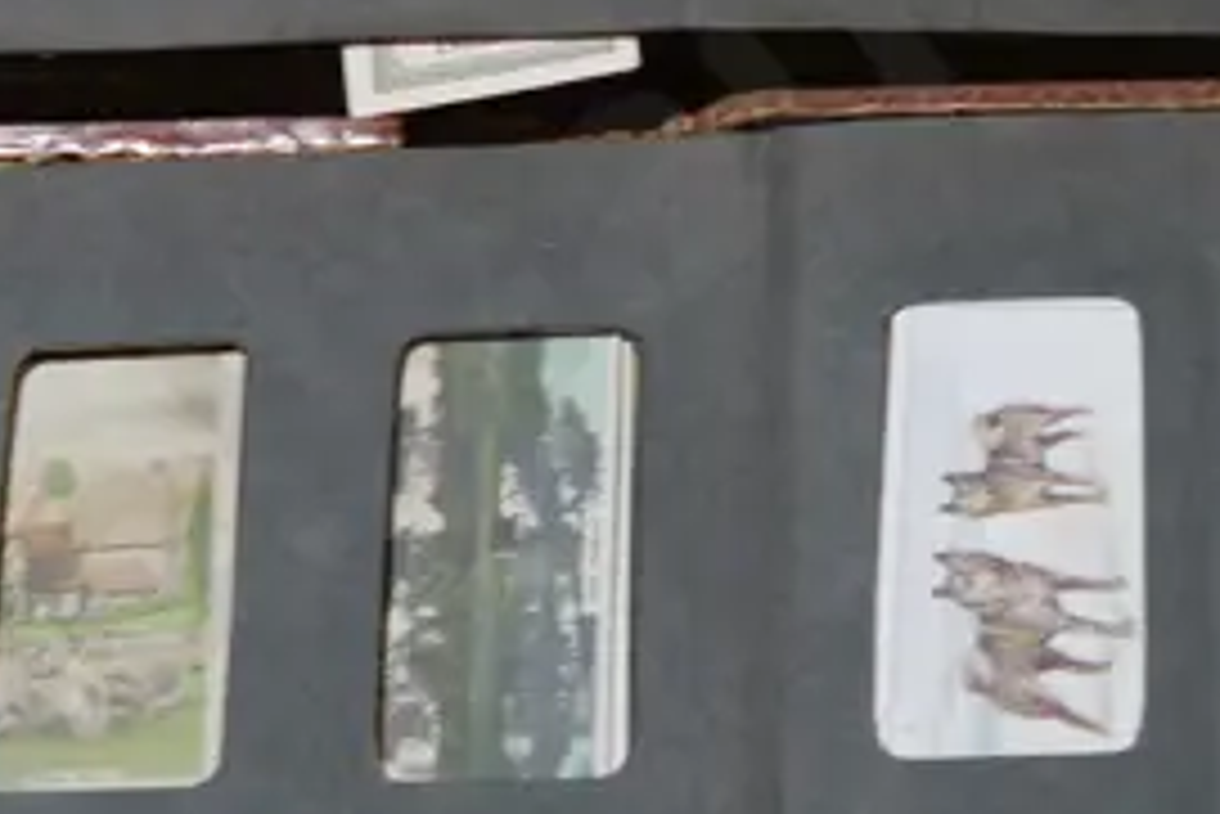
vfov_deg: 8.3
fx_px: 5594
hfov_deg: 12.4
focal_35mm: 165
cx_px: 860
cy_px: 36
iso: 200
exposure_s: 1/60
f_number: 4.6
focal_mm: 21
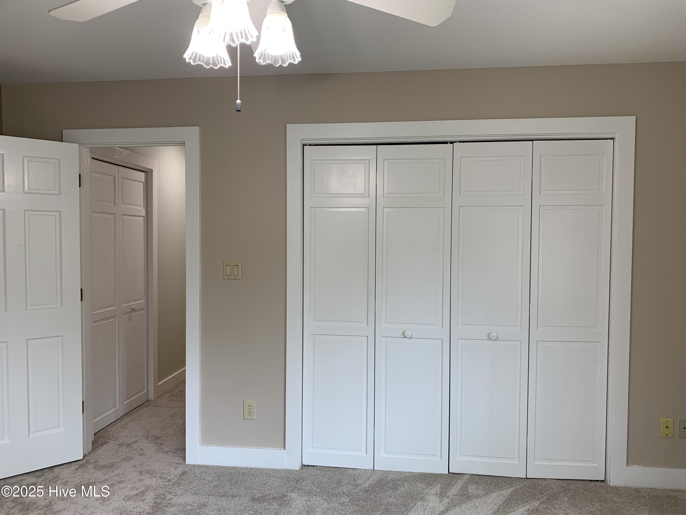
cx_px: 343
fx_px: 515
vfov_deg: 53.1
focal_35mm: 26
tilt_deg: -3.1
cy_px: 258
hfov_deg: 67.3
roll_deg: -0.1
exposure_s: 1/60
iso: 50
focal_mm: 4.25
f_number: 1.8
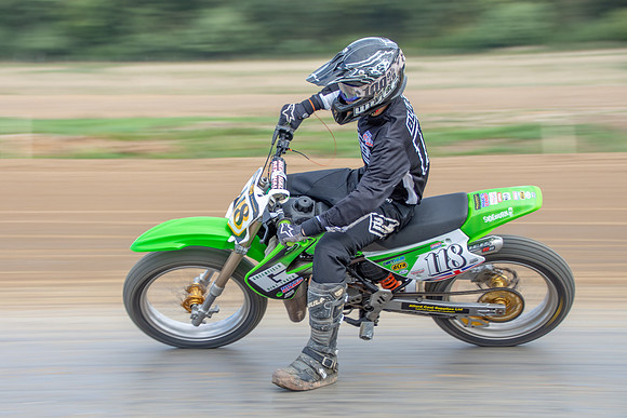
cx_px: 260
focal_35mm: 116
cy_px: 220
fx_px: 2018
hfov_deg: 17.6
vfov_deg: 11.8
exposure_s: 1/125
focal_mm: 66
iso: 100
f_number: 6.3
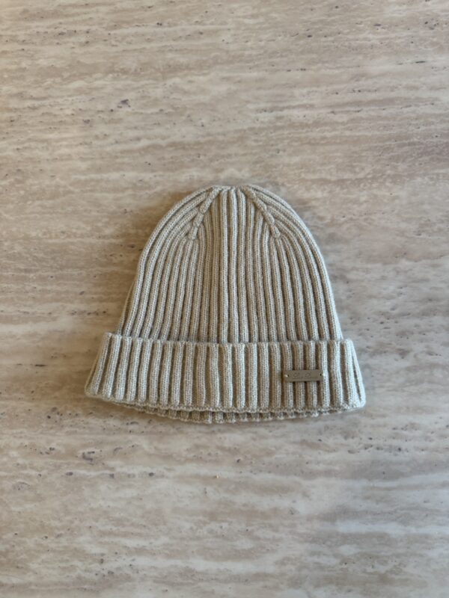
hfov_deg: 56.8
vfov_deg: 71.6
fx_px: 415
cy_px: 299
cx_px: 224
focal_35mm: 24
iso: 100
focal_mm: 6.76
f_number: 1.78
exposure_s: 1/50
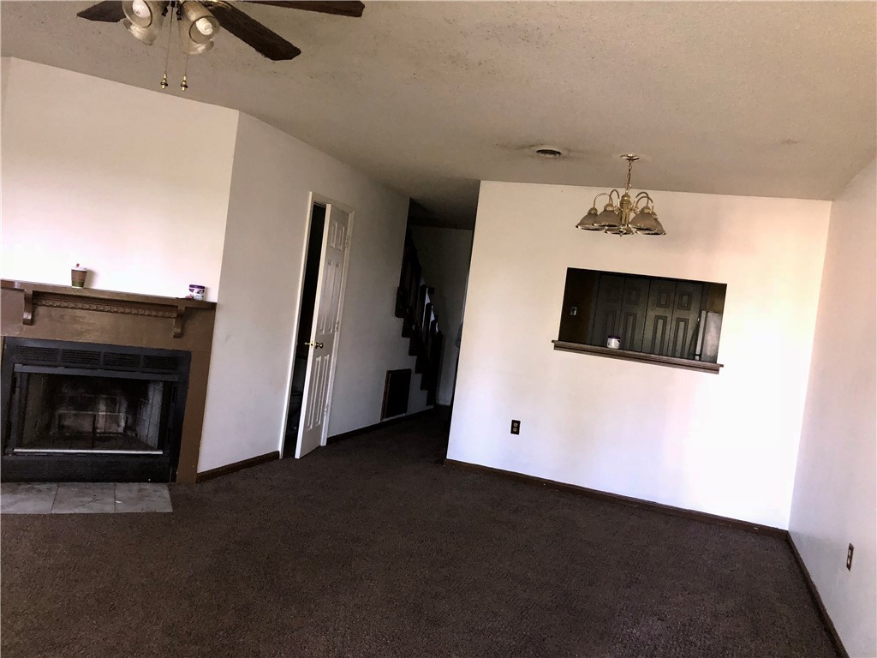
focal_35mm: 29
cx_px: 438
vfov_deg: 48.2
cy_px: 329
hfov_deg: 61.7
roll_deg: -7.0
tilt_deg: -2.5
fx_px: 735
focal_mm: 3.99
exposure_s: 1/60
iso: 100
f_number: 1.8
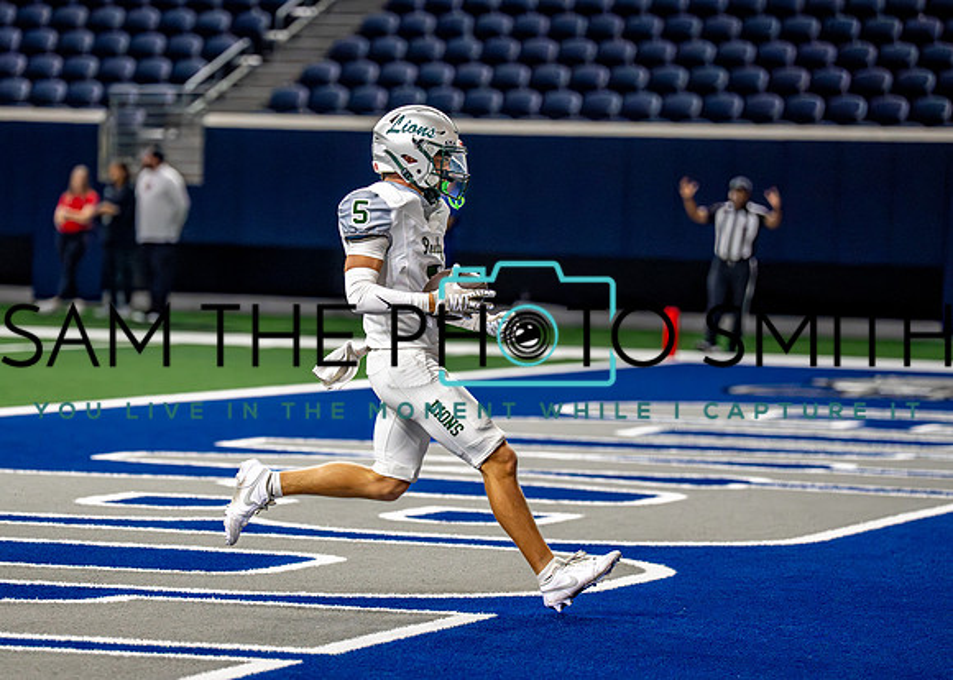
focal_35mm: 202
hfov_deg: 10.0
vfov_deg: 7.1
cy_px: 344
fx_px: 5470
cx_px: 352
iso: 5000
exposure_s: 1/2000
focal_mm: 152
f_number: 2.8
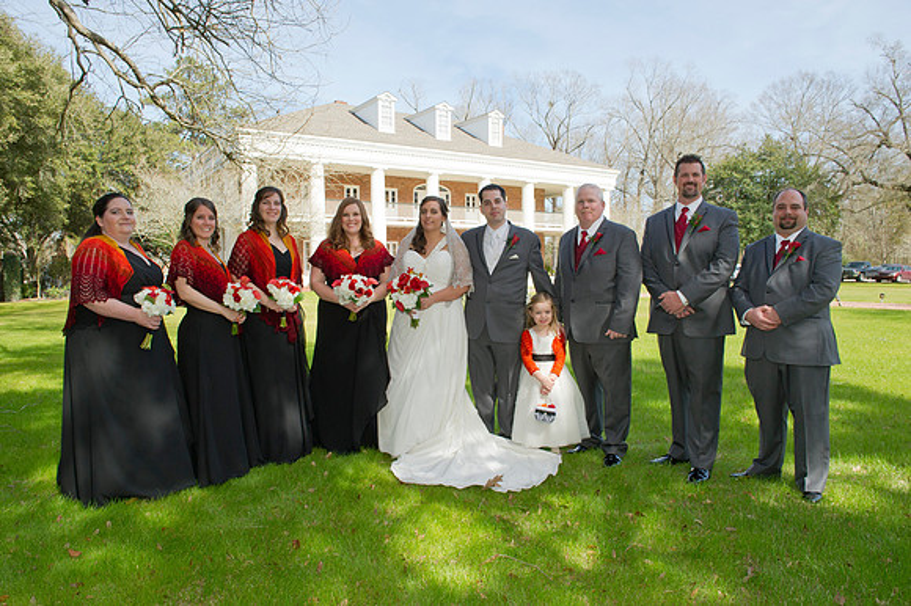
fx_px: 607
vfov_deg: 53.1
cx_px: 456
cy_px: 303
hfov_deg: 73.8
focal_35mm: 24
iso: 200
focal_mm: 24
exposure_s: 1/200
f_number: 9
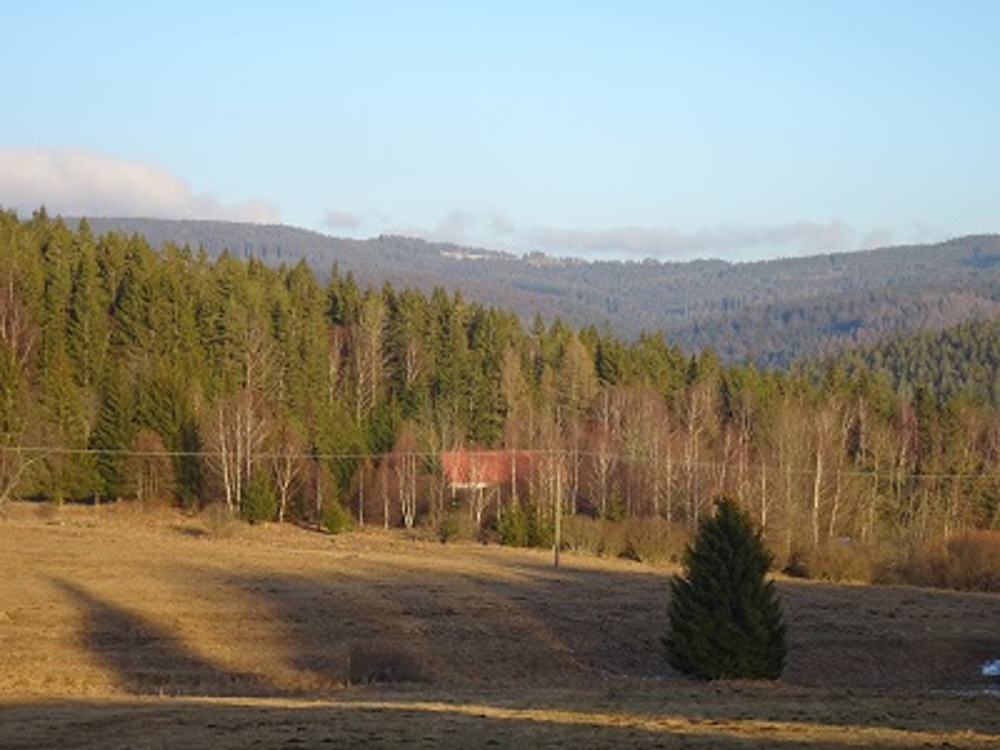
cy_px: 375
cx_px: 500
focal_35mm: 102
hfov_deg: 19.3
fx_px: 2947
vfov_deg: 14.5
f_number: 5
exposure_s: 1/200
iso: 80
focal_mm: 17.49
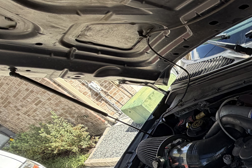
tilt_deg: -36.0
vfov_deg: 31.5
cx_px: 321
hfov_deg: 34.7
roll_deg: +39.3
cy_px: 143
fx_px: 287
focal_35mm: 41
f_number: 2.2
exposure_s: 1/252
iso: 40
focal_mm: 2.22
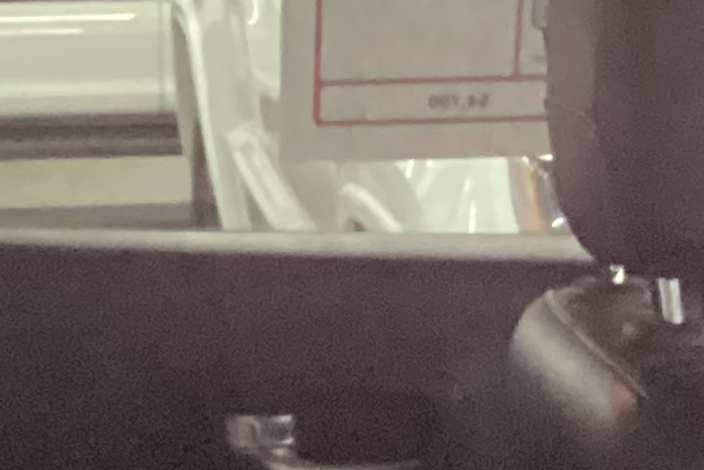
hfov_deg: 10.6
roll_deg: +1.4
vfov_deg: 6.7
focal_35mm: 194
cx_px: 477
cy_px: 1187
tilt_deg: -23.6
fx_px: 3796
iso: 640
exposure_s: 1/20
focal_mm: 3.3
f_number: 2.4
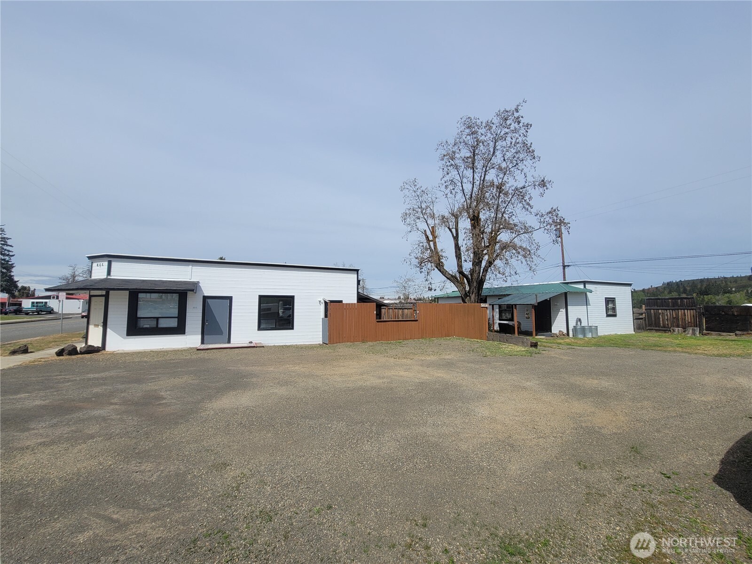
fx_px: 282
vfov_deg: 89.9
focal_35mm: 13
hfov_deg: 106.2
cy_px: 282
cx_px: 376
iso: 64
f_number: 2.2
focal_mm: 2.2
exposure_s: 1/3220
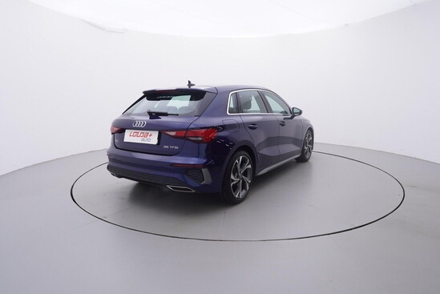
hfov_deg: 77.3
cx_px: 220
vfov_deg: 56.2
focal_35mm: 22
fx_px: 275
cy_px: 147
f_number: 5
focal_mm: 15
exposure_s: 1/80
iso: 200
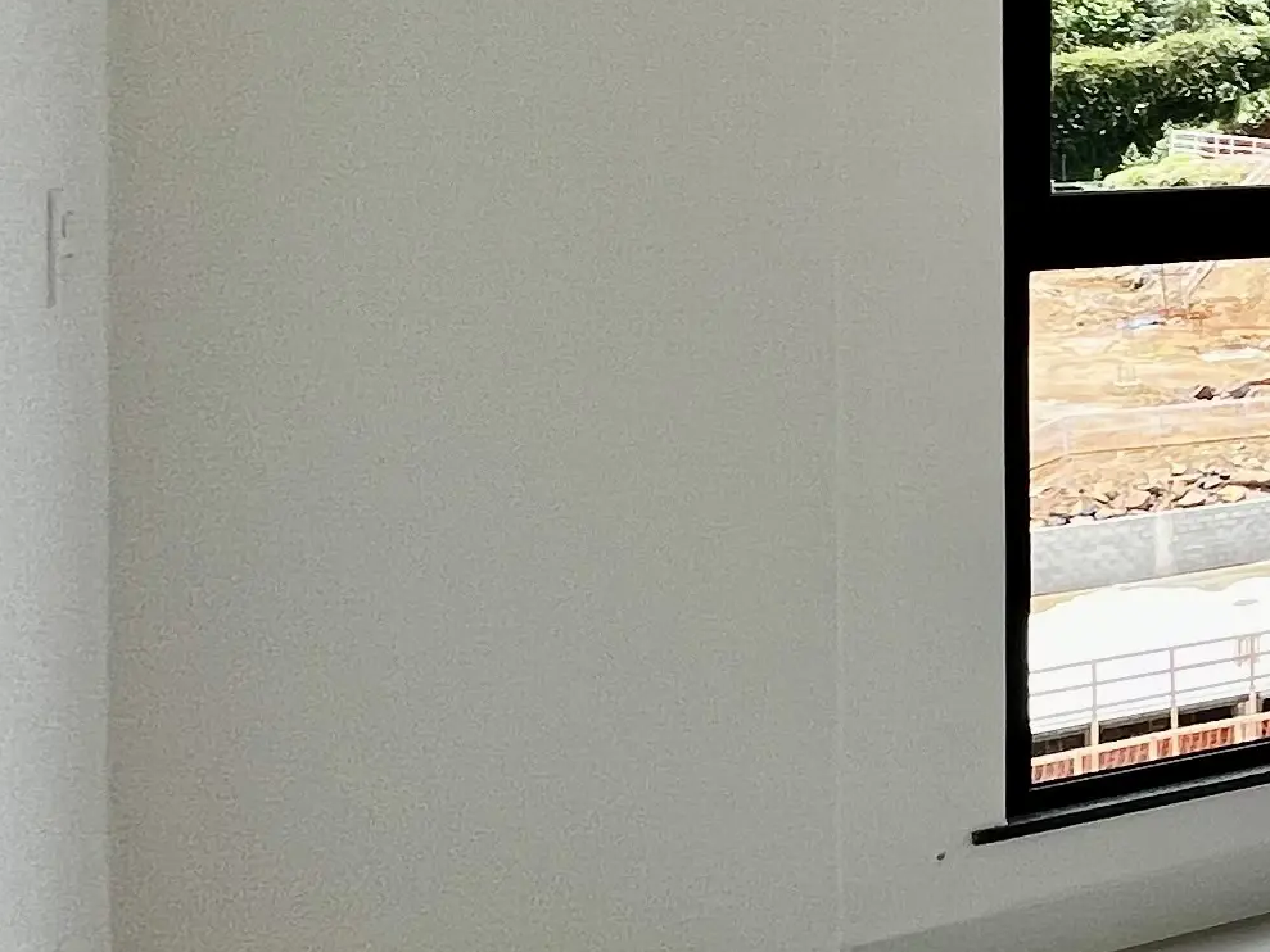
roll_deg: +0.0
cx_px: 2504
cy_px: 37
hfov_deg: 19.8
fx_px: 1945
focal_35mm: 53
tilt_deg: +0.2
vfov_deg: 26.3
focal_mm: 1.57
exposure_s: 1/302
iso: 32
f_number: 1.8
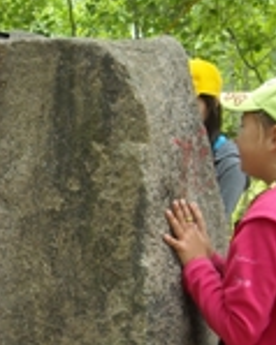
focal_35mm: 103
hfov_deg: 14.4
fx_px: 1053
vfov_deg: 18.6
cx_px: -70
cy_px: 211
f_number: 2.8
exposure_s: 1/71
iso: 64
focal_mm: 5.7
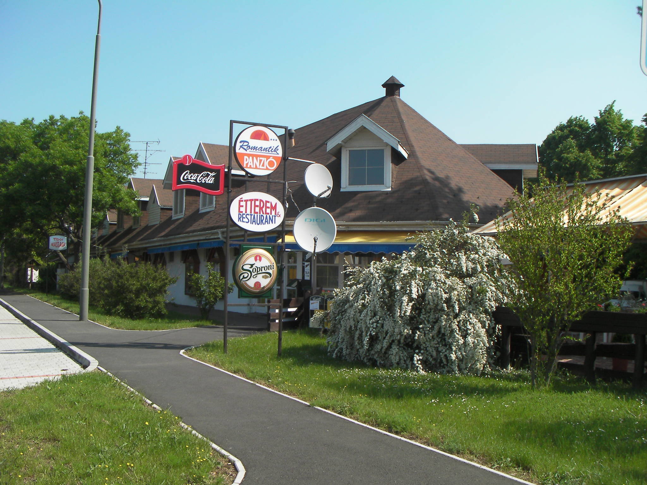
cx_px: 324
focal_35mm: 38
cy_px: 242
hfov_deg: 49.0
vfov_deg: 37.7
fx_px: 710
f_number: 4.7
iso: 50
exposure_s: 1/310
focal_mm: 6.3
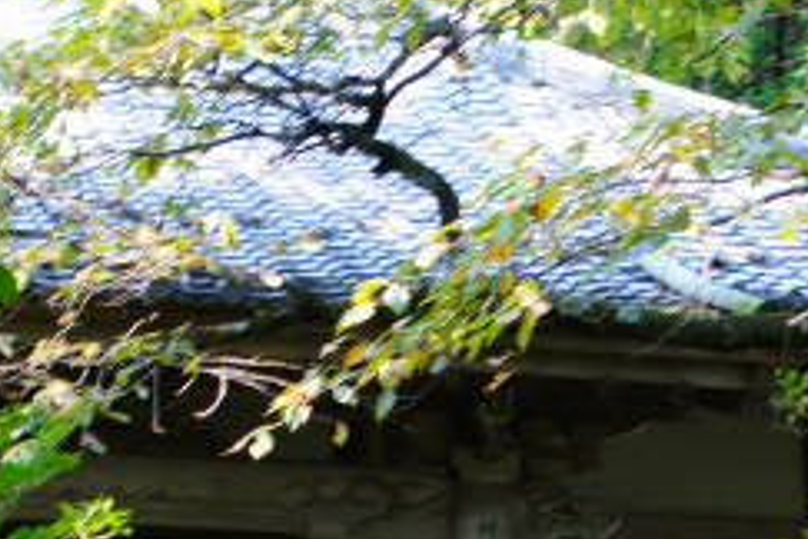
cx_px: 552
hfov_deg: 14.8
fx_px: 3097
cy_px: 464
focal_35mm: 138
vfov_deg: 9.9
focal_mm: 28
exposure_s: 1/10
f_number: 7.1
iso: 100
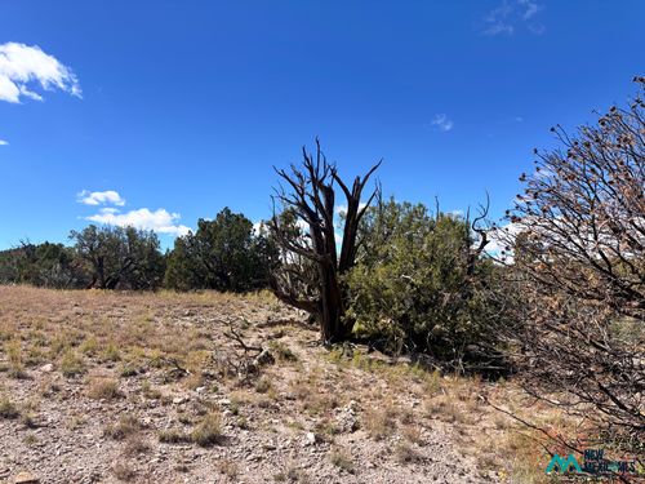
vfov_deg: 53.1
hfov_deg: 67.3
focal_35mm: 26
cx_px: 322
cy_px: 242
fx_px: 484
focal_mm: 5.96
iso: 50
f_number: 1.6
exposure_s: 1/3106
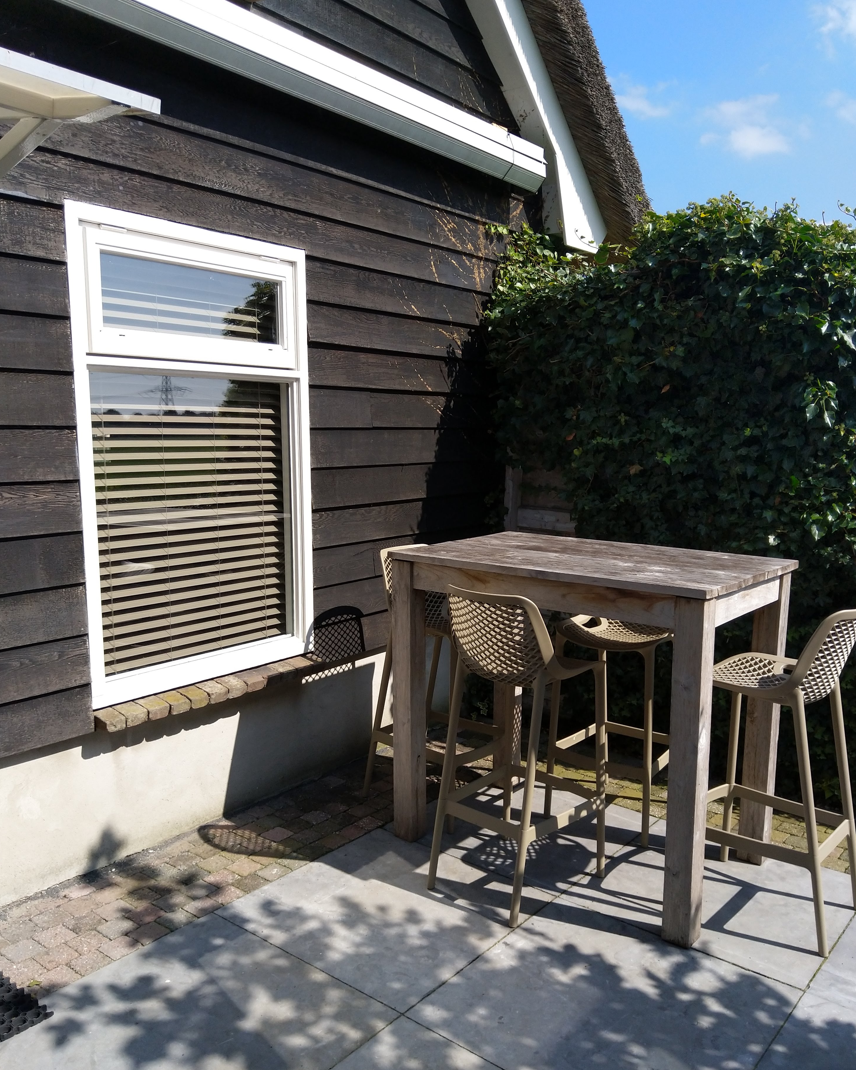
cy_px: 554
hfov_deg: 53.2
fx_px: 855
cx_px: 432
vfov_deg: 64.1
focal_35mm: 27
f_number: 1.75
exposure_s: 1/2249
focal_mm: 4.28
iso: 100
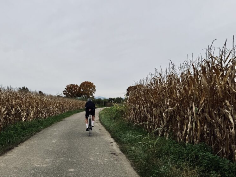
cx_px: 99
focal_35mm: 33
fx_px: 225
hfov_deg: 55.1
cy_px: 99
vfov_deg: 42.9
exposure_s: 1/3802
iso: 80
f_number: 1.78
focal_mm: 6.76
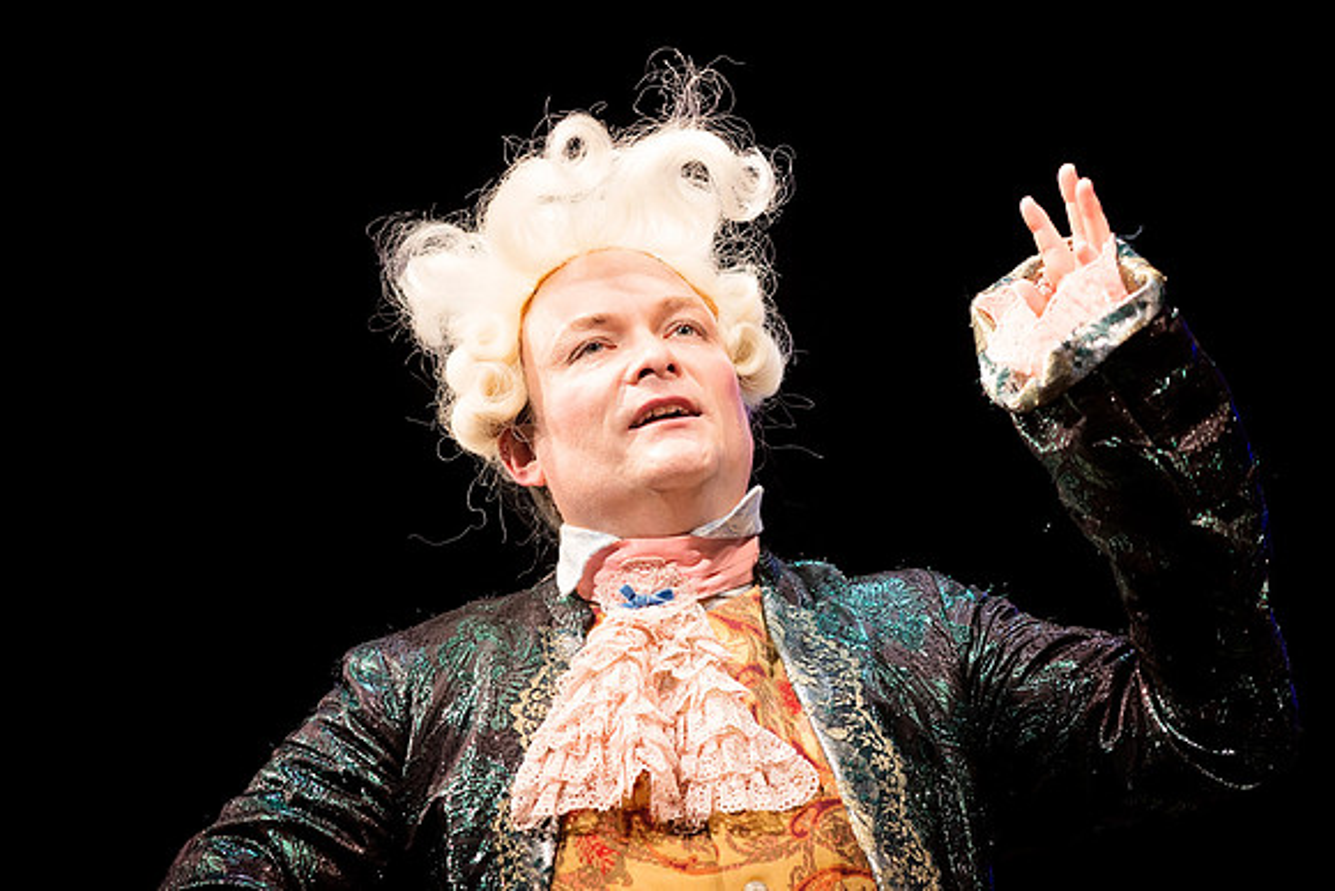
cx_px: 668
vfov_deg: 6.9
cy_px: 446
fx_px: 7418
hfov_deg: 10.3
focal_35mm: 200
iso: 1600
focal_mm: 200
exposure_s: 1/200
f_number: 4
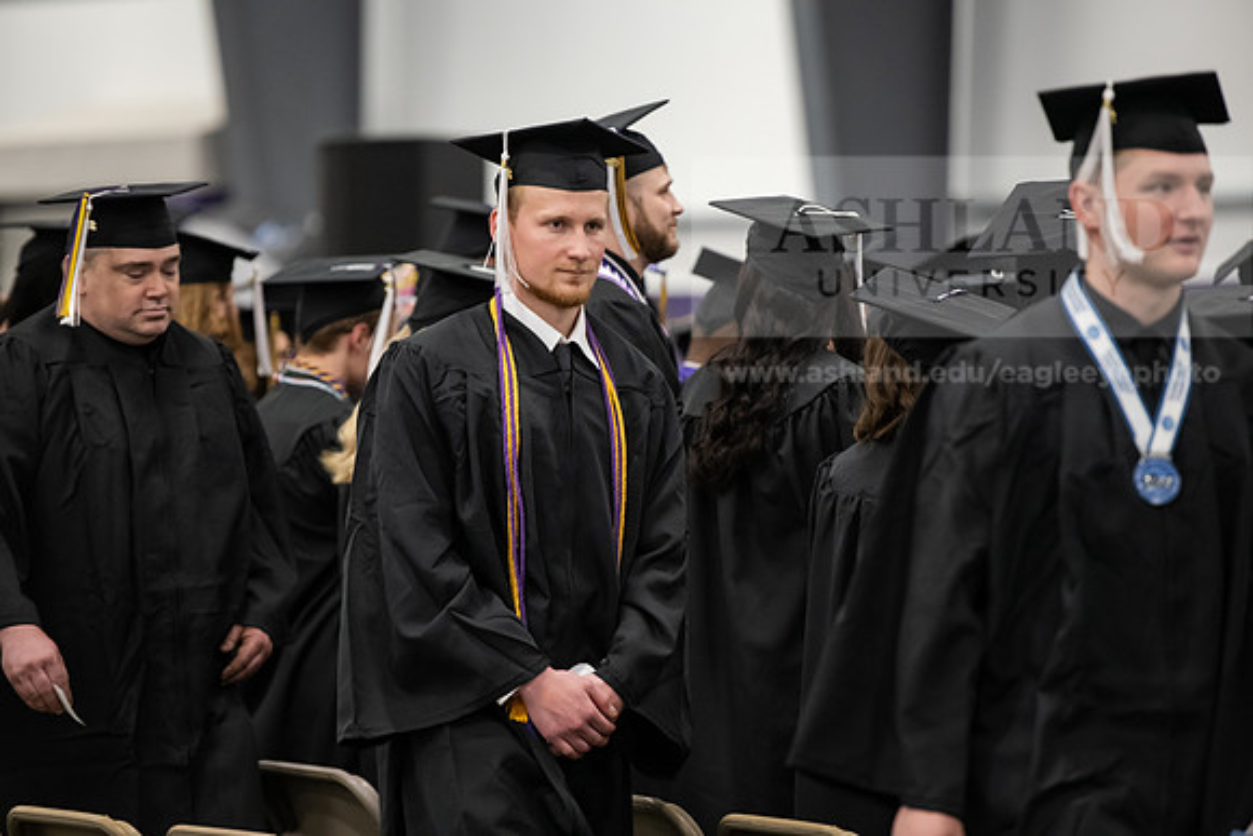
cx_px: 626
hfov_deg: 10.8
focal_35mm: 190
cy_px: 418
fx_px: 6614
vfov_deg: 7.2
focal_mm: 190
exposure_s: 1/200
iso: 3200
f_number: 3.2
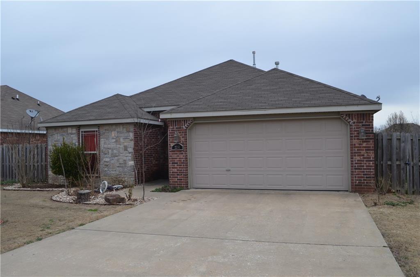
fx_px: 349
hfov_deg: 62.1
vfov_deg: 43.4
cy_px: 138
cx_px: 210
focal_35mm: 30
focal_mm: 20
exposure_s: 1/250
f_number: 8
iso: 200
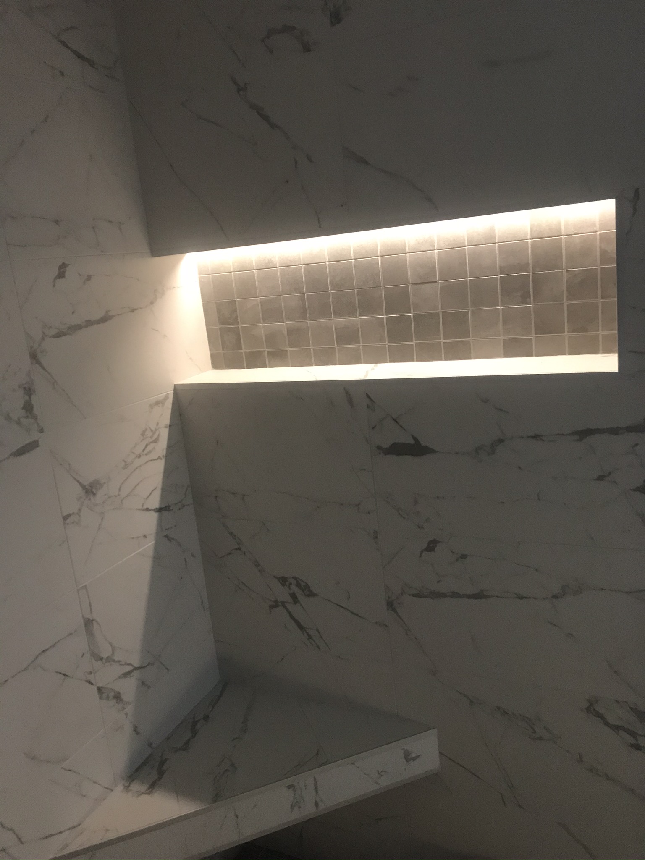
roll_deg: +6.7
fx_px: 696
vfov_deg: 63.4
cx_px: 322
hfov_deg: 49.7
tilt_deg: -11.9
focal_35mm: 28
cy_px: 430
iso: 100
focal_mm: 3.99
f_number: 1.8
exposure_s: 1/12
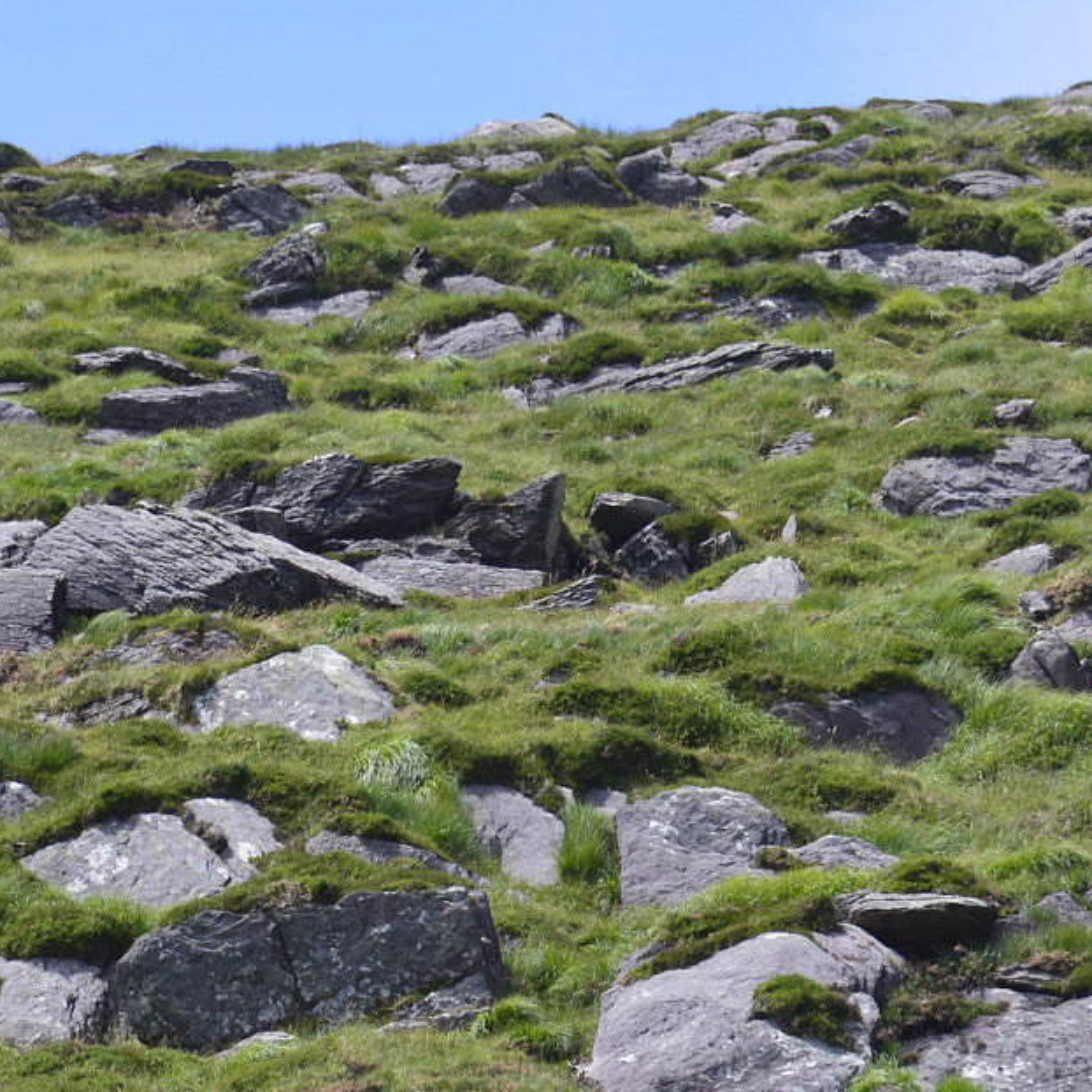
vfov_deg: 5.1
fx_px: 12281
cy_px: 832
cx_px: 1141
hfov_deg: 5.1
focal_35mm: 344
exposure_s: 1/320
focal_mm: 105
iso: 400
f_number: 10
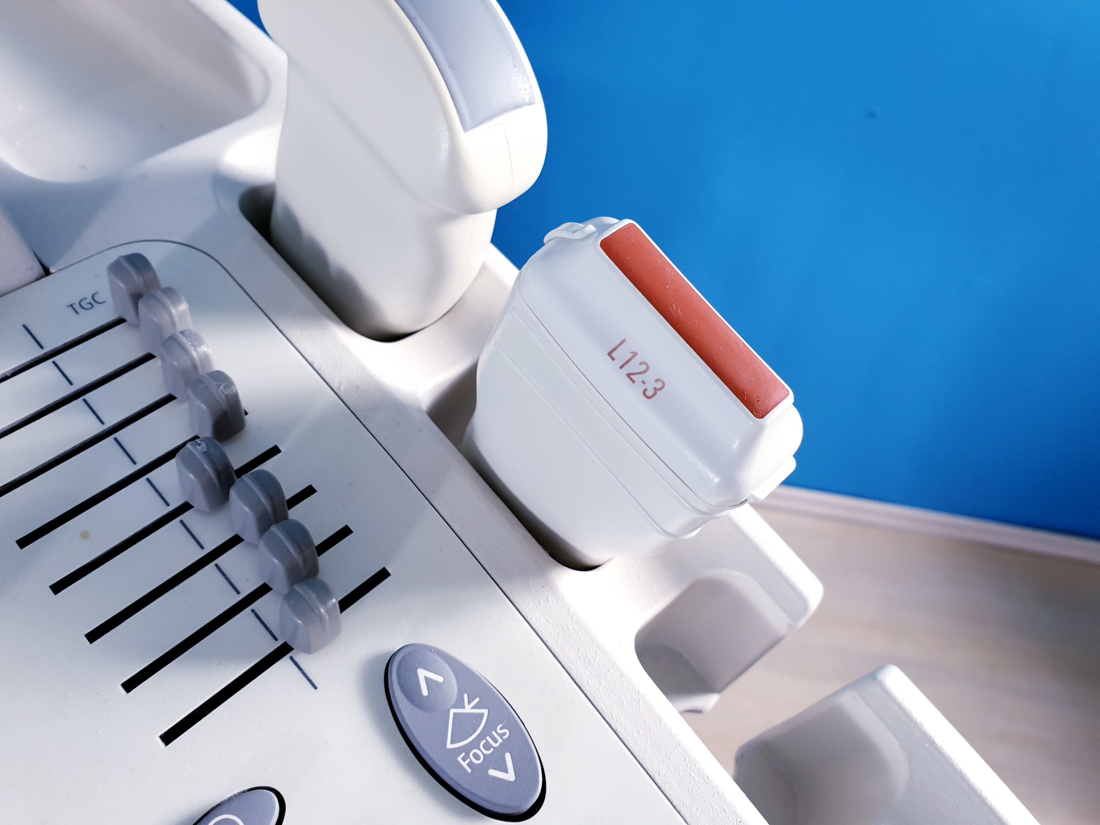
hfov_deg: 67.3
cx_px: 550
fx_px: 826
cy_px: 412
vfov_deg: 53.1
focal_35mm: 26
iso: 160
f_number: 2.4
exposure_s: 1/50
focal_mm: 4.3
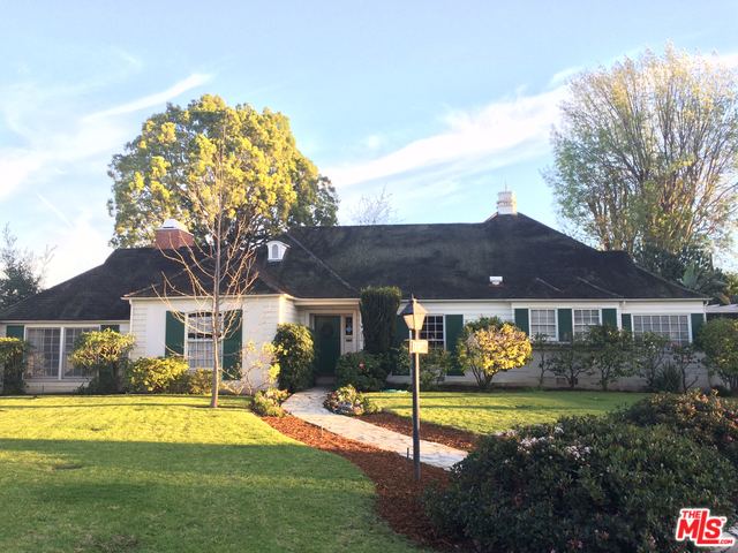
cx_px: 369
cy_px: 276
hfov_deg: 61.7
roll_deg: +1.1
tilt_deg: +5.1
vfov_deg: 48.2
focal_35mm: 29
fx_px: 618
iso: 32
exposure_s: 1/120
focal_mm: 4.15
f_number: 2.2
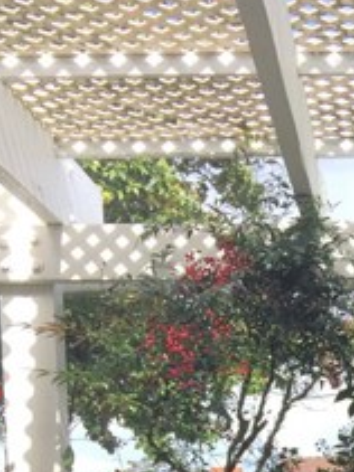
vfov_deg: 19.7
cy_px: 682
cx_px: 414
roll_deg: +0.4
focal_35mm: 88
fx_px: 1201
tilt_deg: -5.7
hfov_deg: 16.2
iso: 32
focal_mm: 4.15
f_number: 2.2
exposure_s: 1/791
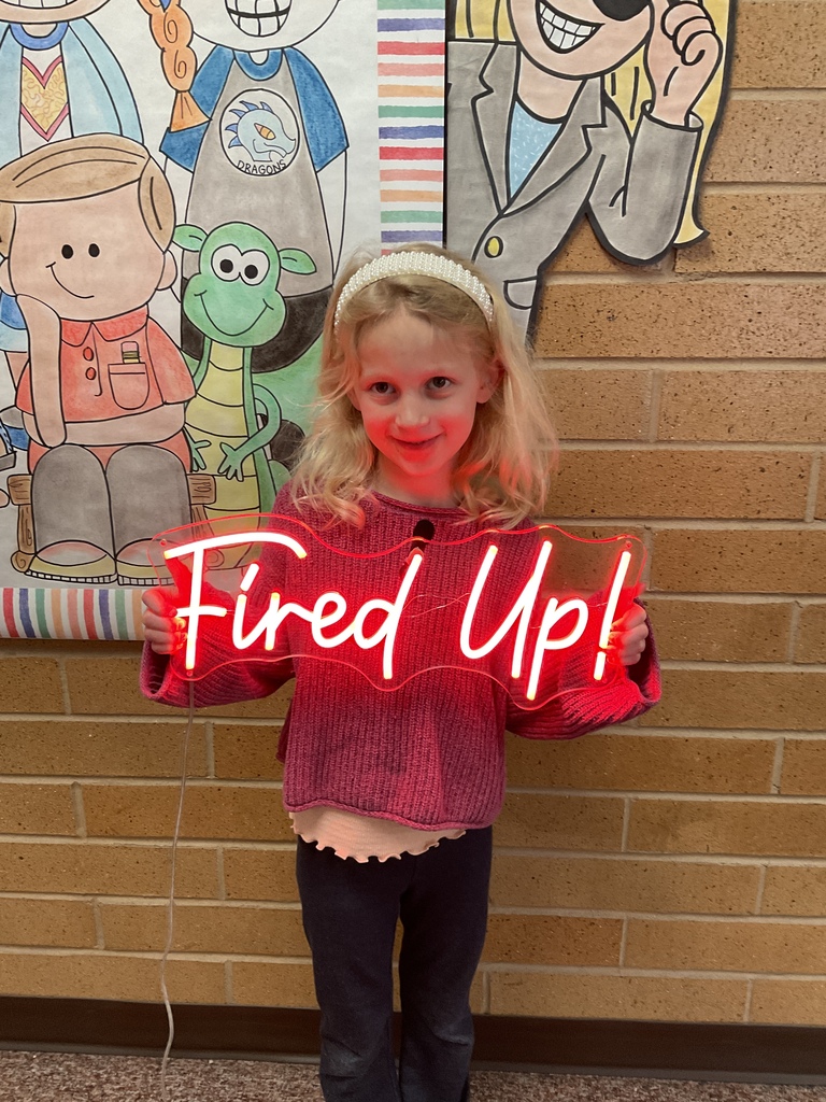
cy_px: 551
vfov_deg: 61.7
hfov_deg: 48.2
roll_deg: -0.8
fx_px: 923
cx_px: 413
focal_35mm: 29
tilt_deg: -19.6
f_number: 1.8
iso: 160
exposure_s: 1/60
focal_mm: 3
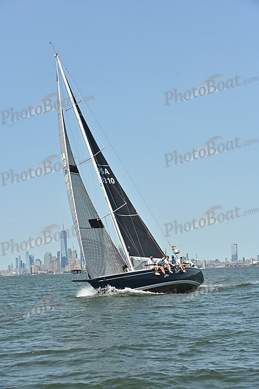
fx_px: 755
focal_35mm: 70
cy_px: 194
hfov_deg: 19.5
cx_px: 130
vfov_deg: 28.8
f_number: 8
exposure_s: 1/1250
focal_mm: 70
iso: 320
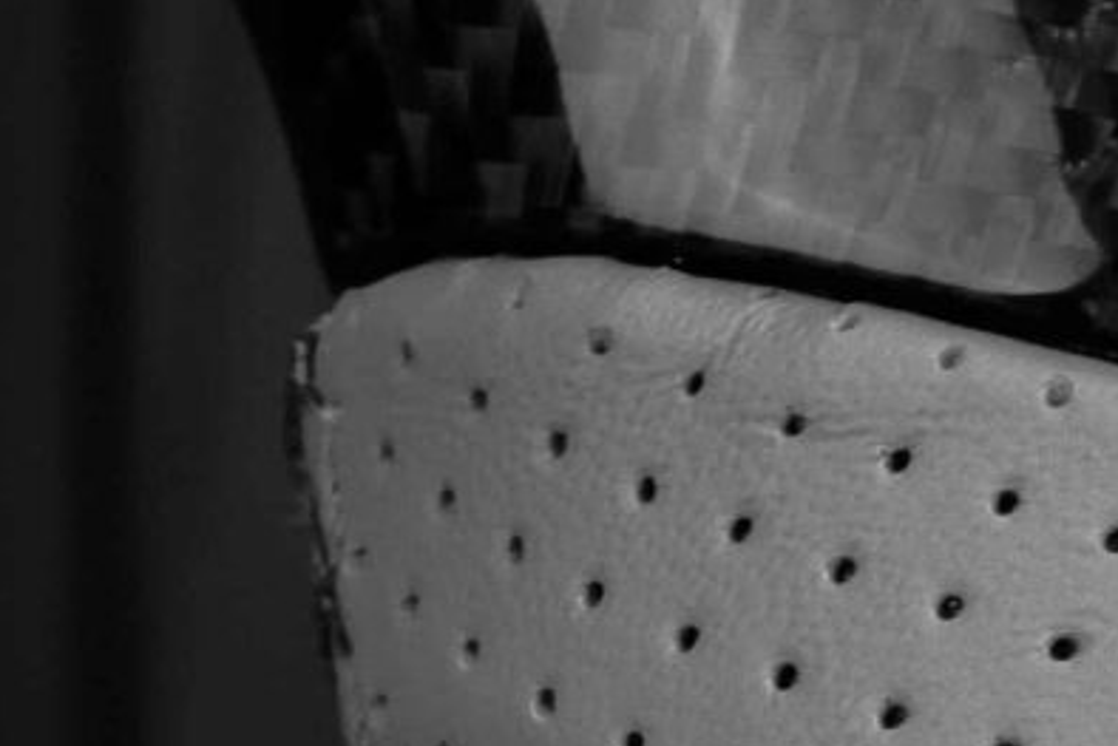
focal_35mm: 341
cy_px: 1142
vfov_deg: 4.0
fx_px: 10601
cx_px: -258
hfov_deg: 6.0
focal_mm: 35
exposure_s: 1/125
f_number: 6.3
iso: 500
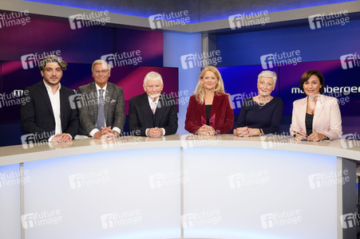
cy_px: 120
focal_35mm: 28
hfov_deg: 65.5
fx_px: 280
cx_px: 180
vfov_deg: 46.3
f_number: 5.6
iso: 2000
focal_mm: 28
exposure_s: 1/125
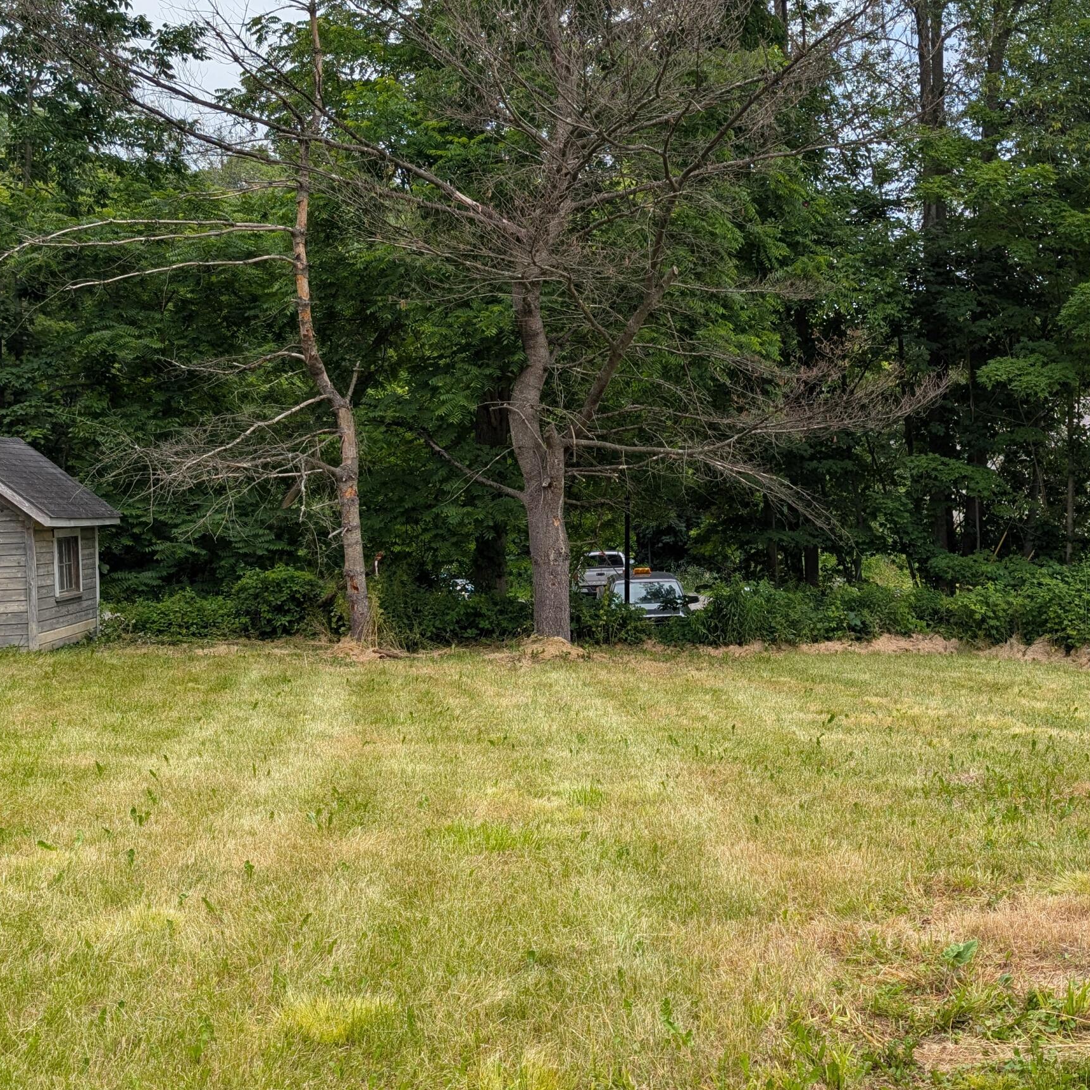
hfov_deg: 44.1
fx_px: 1318
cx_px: 752
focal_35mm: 37
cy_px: 542
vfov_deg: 44.9
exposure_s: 1/907
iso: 21
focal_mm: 6.9
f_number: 1.68
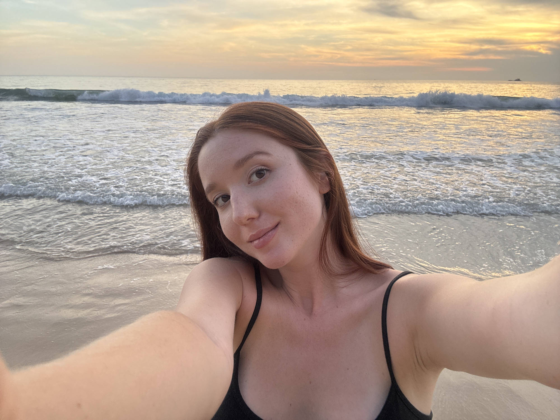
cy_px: 210
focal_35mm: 23
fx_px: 372
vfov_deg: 58.9
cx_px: 280
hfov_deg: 73.9
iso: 64
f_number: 1.9
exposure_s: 1/121
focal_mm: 2.69
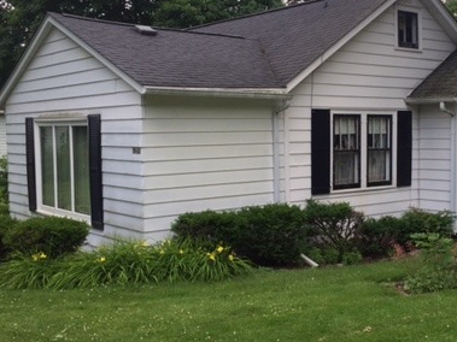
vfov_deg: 29.7
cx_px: 338
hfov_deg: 38.0
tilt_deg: -4.0
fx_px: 647
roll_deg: +1.4
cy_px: 176
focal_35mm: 49
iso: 32
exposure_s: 1/373
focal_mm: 4.15
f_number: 2.2
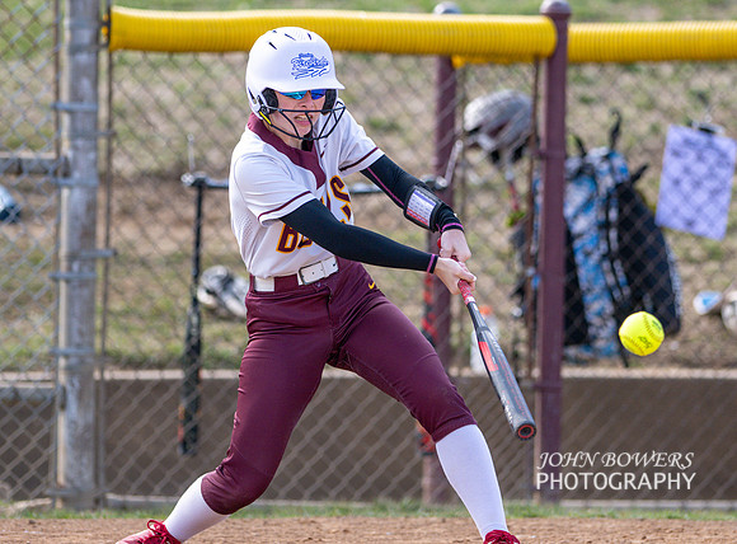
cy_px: 142
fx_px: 10452
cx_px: 368
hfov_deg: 4.0
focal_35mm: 494
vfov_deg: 3.0
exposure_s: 1/3200
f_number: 2.8
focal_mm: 300
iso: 450
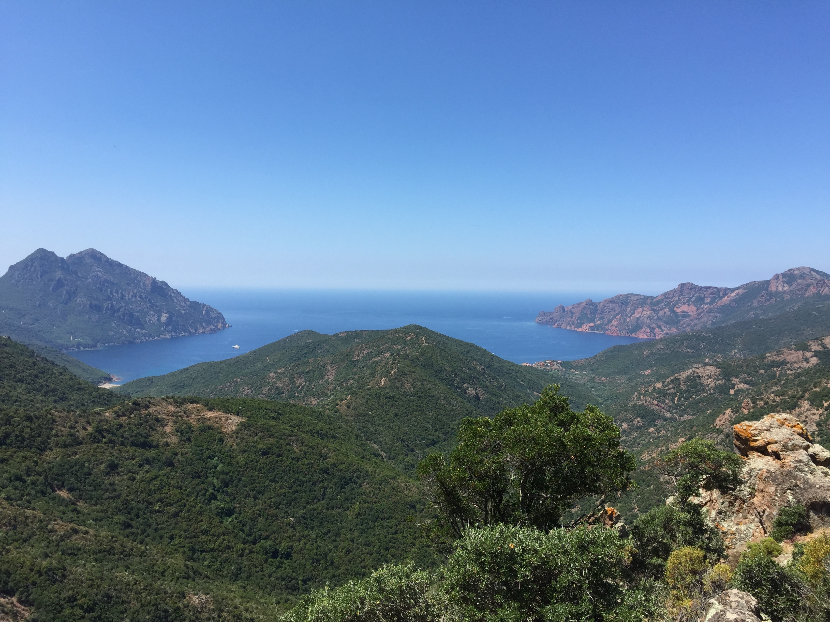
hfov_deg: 61.7
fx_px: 695
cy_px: 311
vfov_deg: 48.2
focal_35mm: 29
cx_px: 415
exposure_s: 1/1721
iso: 32
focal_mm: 4.15
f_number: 2.2
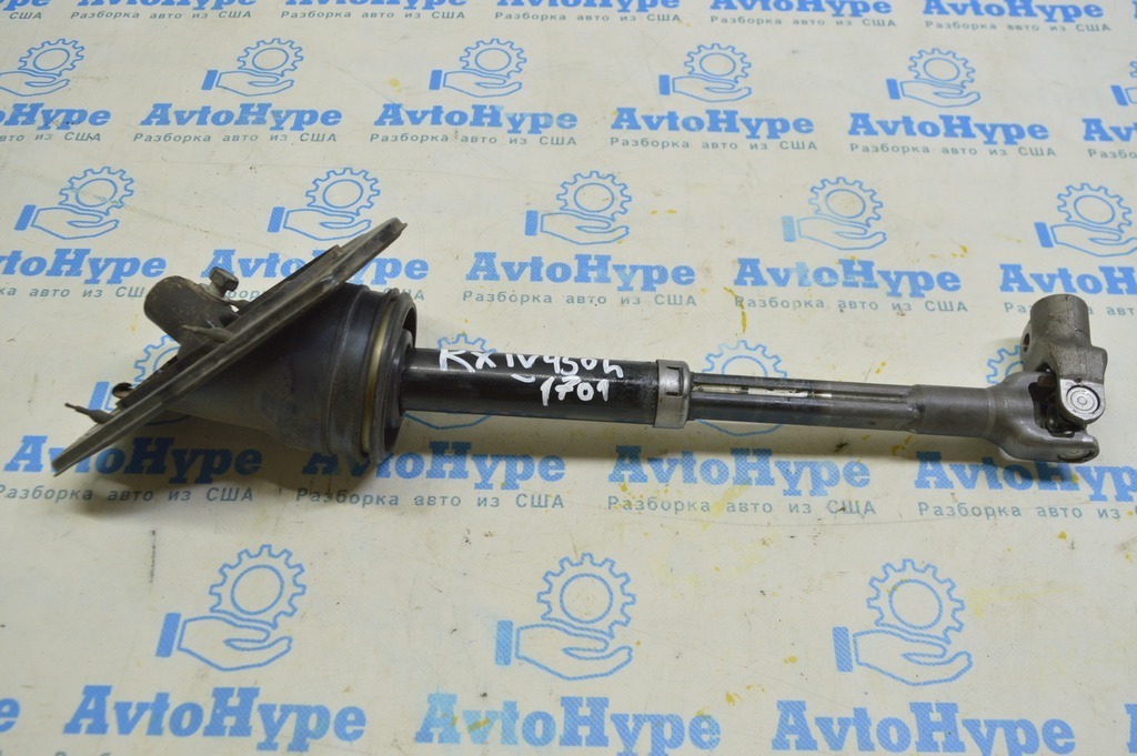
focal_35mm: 33
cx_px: 568
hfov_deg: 57.3
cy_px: 378
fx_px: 1041
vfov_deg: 39.9
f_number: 5.6
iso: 400
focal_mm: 22
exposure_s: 1/25
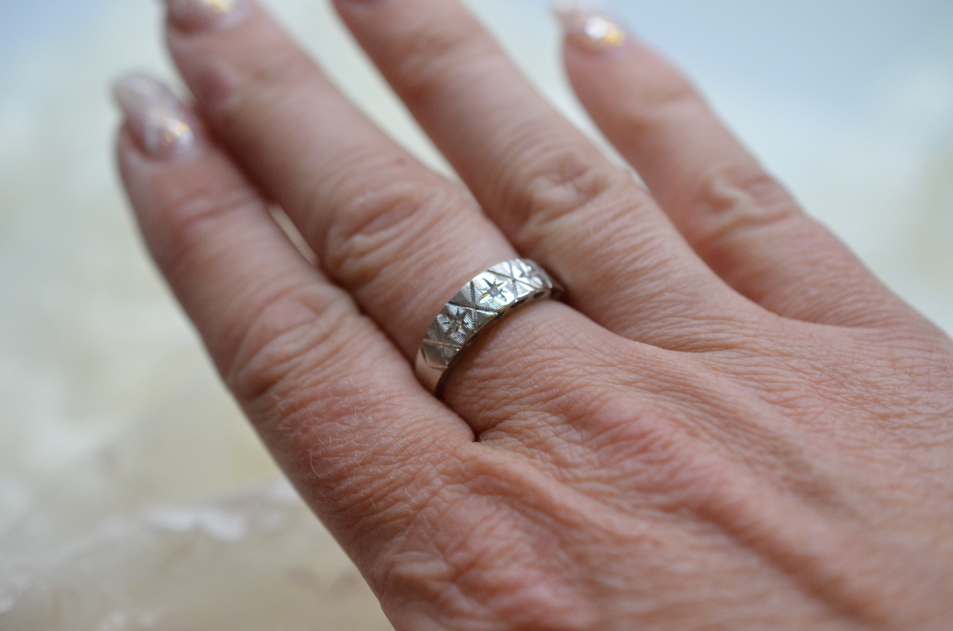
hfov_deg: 33.5
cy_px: 316
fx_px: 1585
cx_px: 476
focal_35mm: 60
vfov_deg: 22.5
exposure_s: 1/2000
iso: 2500
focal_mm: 40
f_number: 4
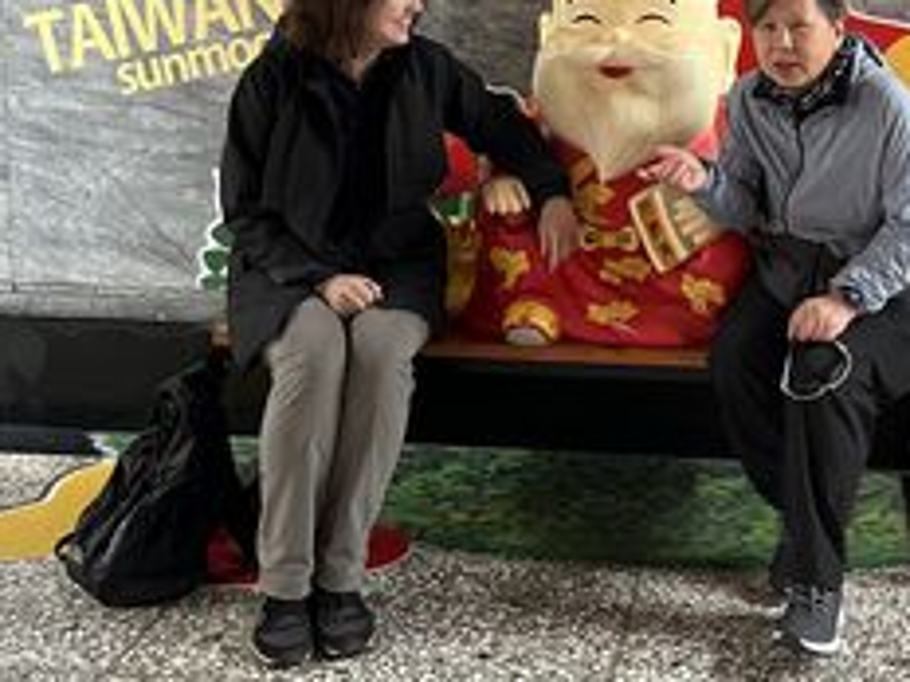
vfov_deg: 25.1
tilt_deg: -6.3
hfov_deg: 33.8
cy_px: 41
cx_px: 655
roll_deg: -0.4
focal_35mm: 56
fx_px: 1472
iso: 200
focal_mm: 5.1
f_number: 1.6
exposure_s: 1/60
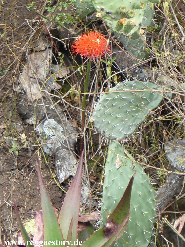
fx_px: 3159
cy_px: 124
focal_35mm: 443
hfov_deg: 3.4
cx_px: 92
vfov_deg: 4.5
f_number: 3.2
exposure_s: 1/125
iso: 100
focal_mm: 79.8
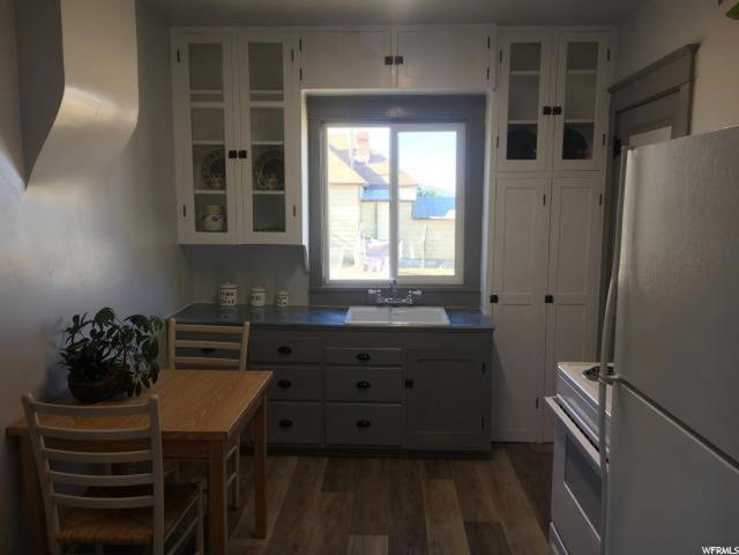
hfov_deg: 61.7
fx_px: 619
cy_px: 278
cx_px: 370
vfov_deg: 48.2
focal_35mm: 29
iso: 25
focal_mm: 4.15
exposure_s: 1/40
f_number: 2.2
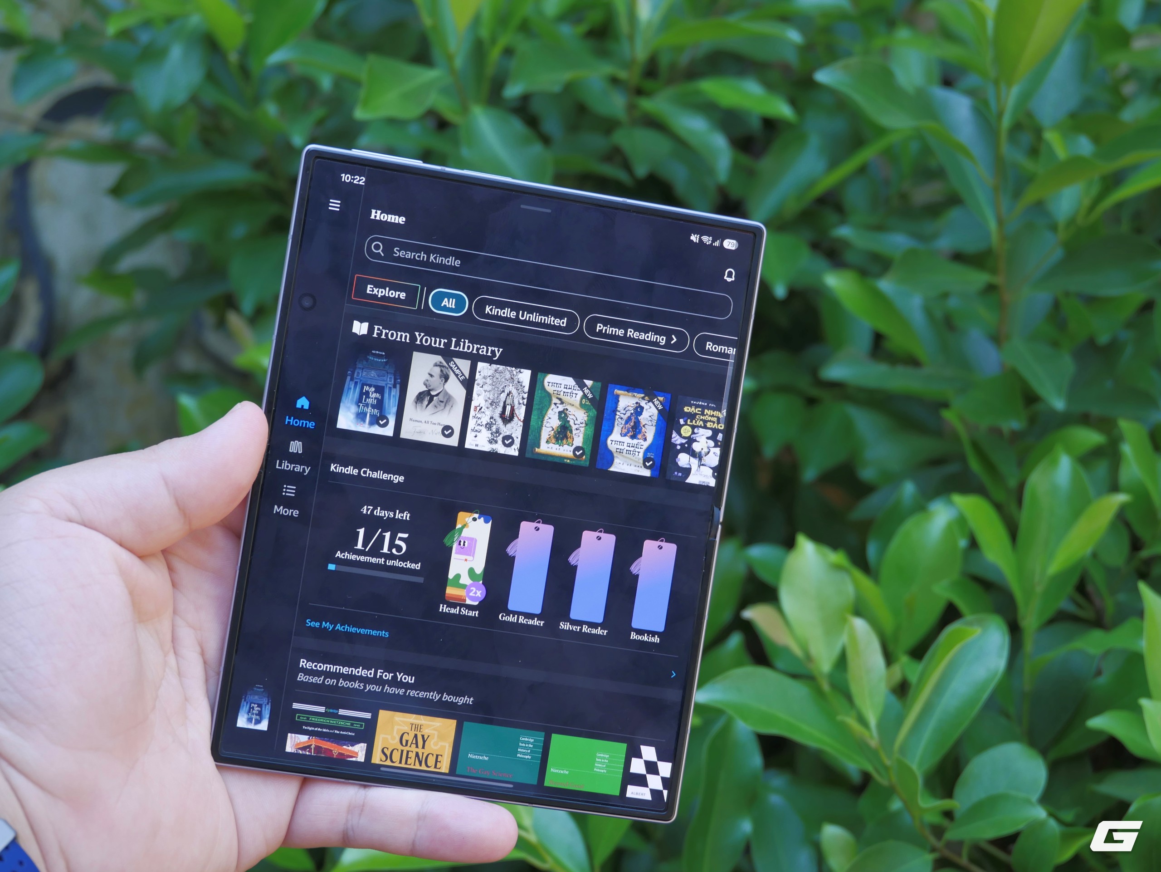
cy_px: 436
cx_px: 580
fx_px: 2013
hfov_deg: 32.2
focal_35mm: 60
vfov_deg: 24.4
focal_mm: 30
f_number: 5.3
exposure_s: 1/80
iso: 200
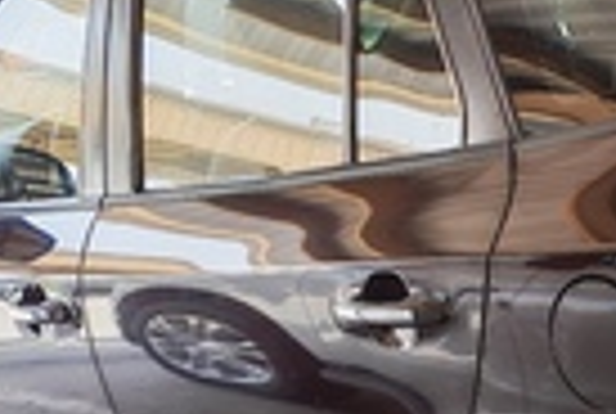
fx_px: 1423
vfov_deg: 16.3
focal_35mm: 83
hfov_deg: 22.9
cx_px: 690
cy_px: 371
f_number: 1.9
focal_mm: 6.12
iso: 100
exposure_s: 1/100
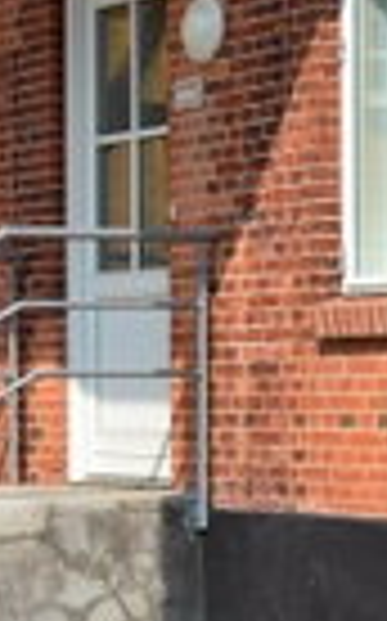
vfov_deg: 12.4
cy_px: 322
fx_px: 2858
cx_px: -153
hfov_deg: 7.6
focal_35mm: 169
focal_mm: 38
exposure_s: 1/400
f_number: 11
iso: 400
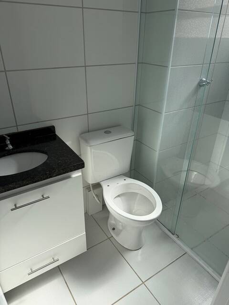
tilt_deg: -26.1
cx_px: 114
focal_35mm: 24
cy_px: 152
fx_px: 212
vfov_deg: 71.6
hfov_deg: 56.8
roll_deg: -1.5
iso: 80
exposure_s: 1/1385
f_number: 1.78
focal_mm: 6.76
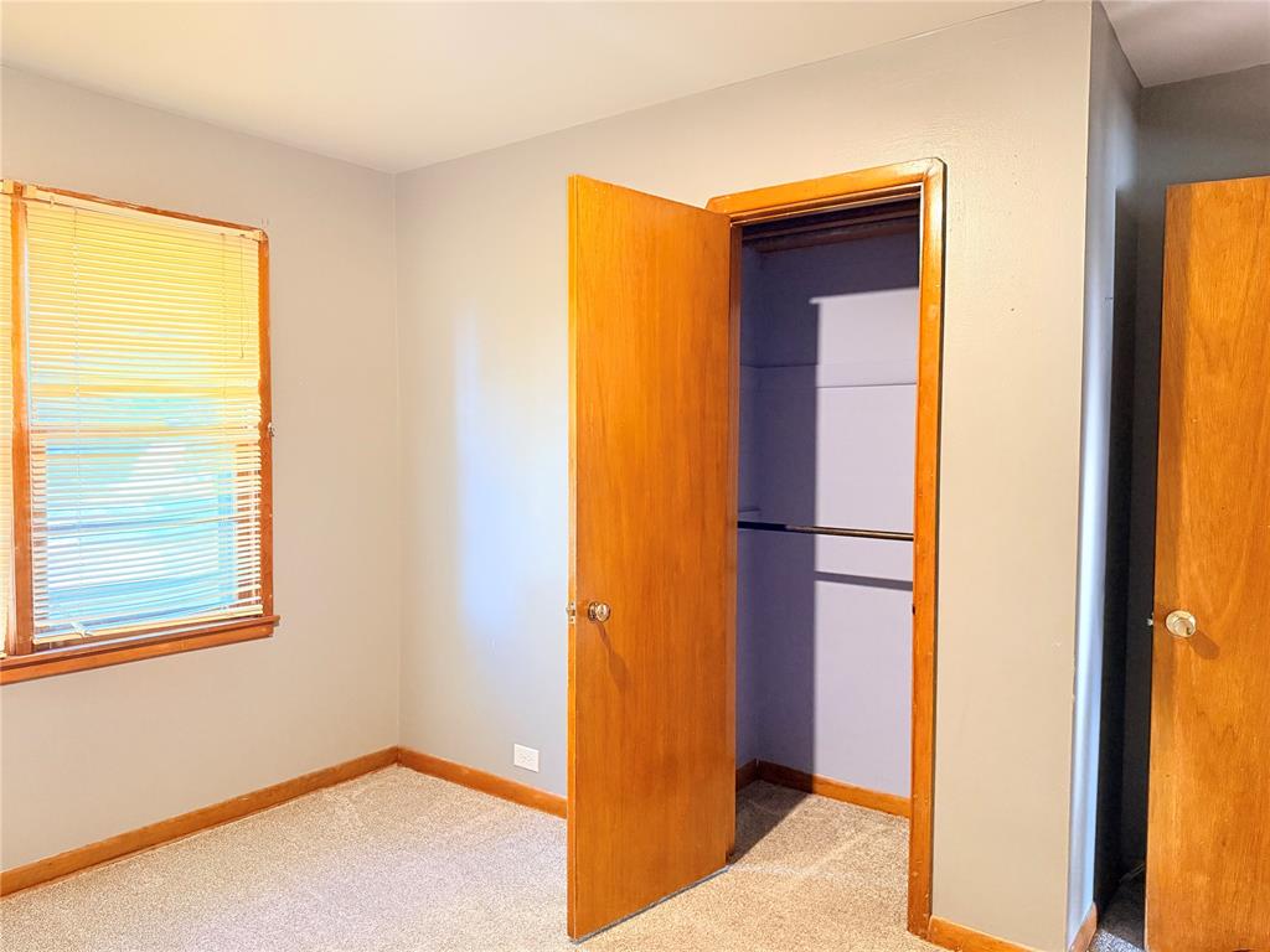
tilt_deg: -1.2
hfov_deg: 71.6
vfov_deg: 56.8
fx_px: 881
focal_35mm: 24
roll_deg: +0.3
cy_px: 476
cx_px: 635
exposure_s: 1/60
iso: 640
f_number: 1.78
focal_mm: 6.76
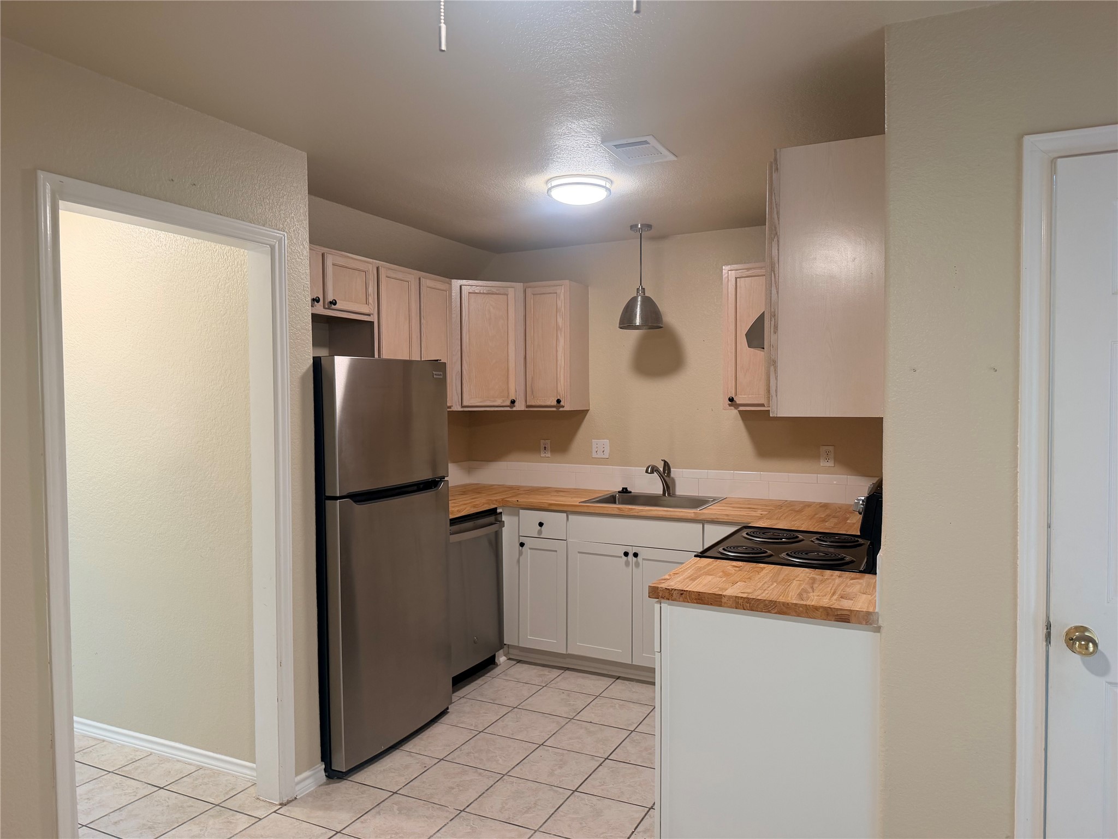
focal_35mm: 24
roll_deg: +0.5
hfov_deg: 71.6
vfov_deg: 56.8
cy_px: 420
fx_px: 775
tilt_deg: -2.1
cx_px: 559
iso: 125
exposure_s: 1/60
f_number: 1.78
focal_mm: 6.76
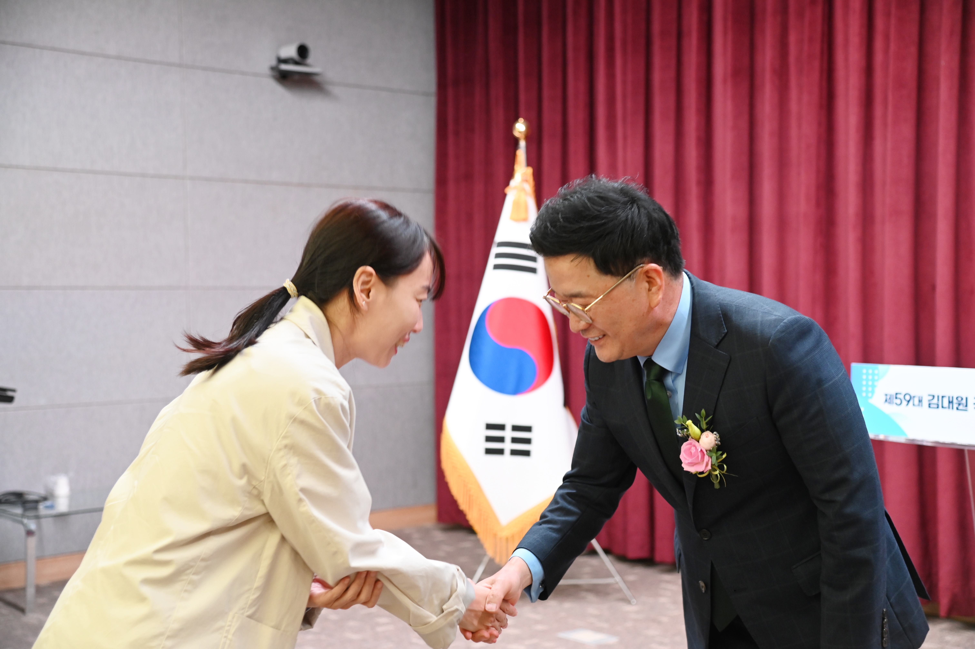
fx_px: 1407
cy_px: 324
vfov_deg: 26.0
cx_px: 488
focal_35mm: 52
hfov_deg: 38.2
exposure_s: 1/125
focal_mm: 52
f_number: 4
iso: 2200
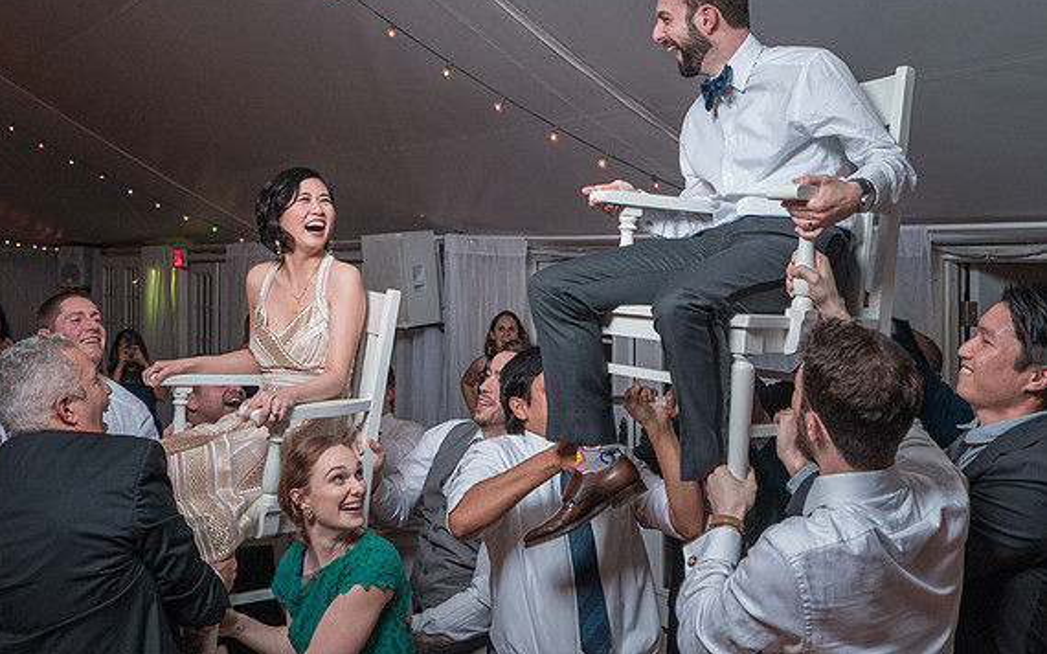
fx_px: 1198
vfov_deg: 30.4
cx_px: 499
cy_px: 233
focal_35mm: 42
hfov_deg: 47.2
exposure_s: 1/200
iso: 2000
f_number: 5.6
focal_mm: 33
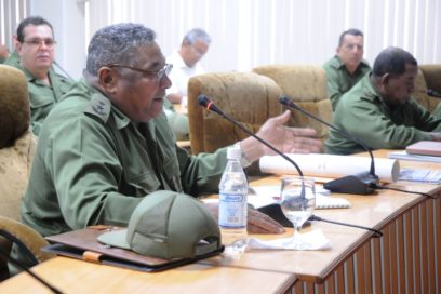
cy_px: 147
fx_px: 1029
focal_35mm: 84
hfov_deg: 24.2
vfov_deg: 16.3
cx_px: 220
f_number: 4.5
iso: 2200
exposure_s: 1/30
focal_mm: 56
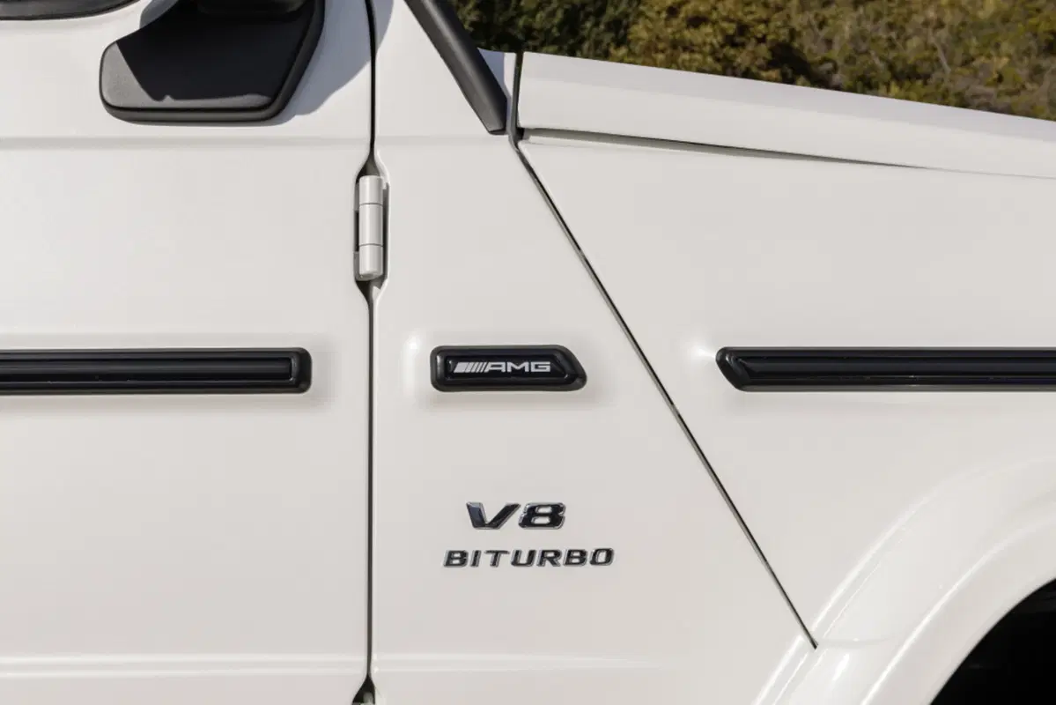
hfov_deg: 35.6
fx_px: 1643
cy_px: 352
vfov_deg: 24.2
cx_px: 528
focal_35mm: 56
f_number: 16
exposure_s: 1/160
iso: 100
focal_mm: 56
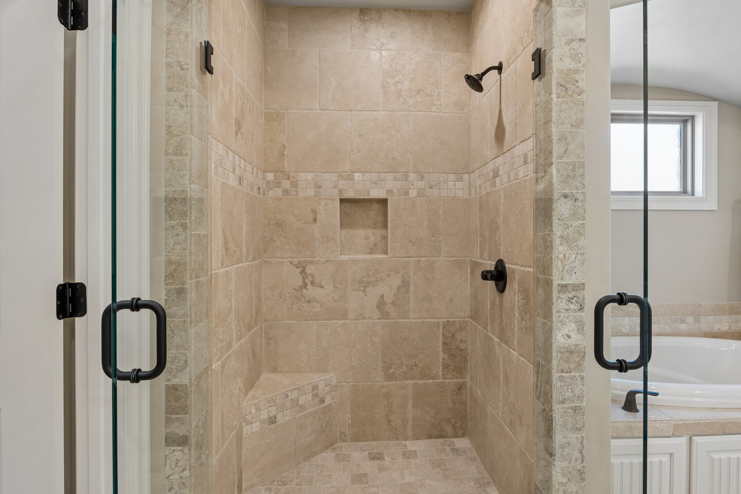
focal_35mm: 19
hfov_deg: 86.5
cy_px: 259
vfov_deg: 64.2
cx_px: 388
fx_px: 393
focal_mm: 18.1
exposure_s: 1/25
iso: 200
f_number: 9
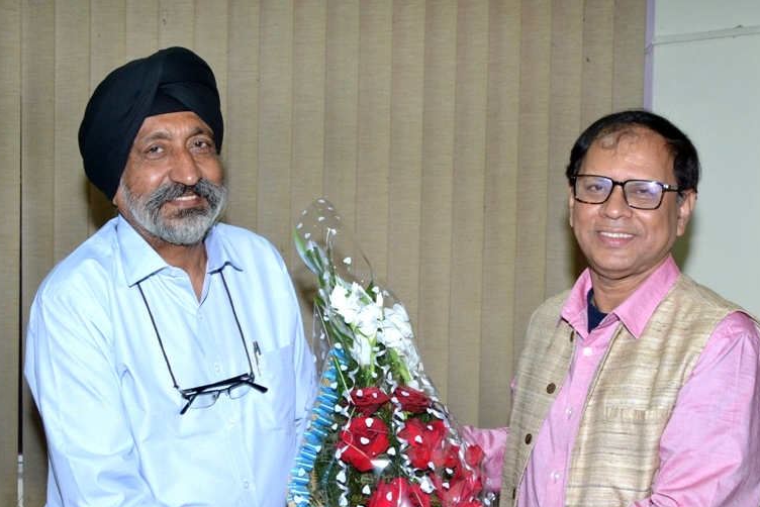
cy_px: 344
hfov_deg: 40.3
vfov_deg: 27.4
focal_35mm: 49
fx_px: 1035
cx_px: 409
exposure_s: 1/160
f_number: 6.3
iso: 1600
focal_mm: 24
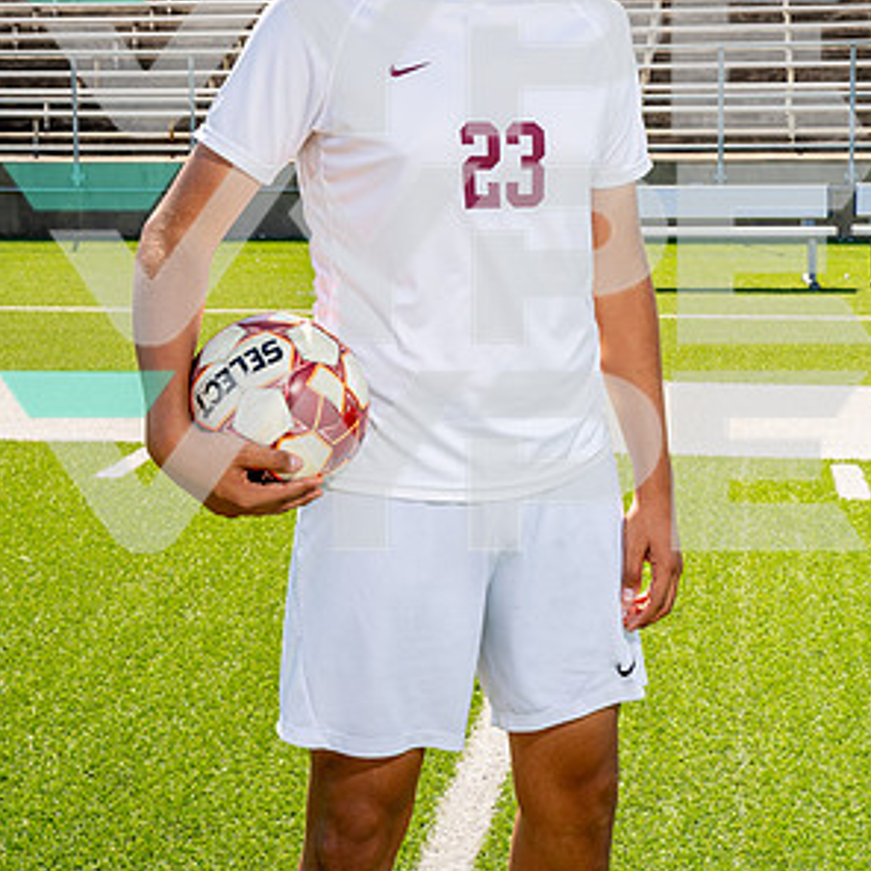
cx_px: 438
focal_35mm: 66
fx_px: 1879
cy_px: 256
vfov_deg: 25.9
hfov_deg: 26.1
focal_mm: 51
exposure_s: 1/250
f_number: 11
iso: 320
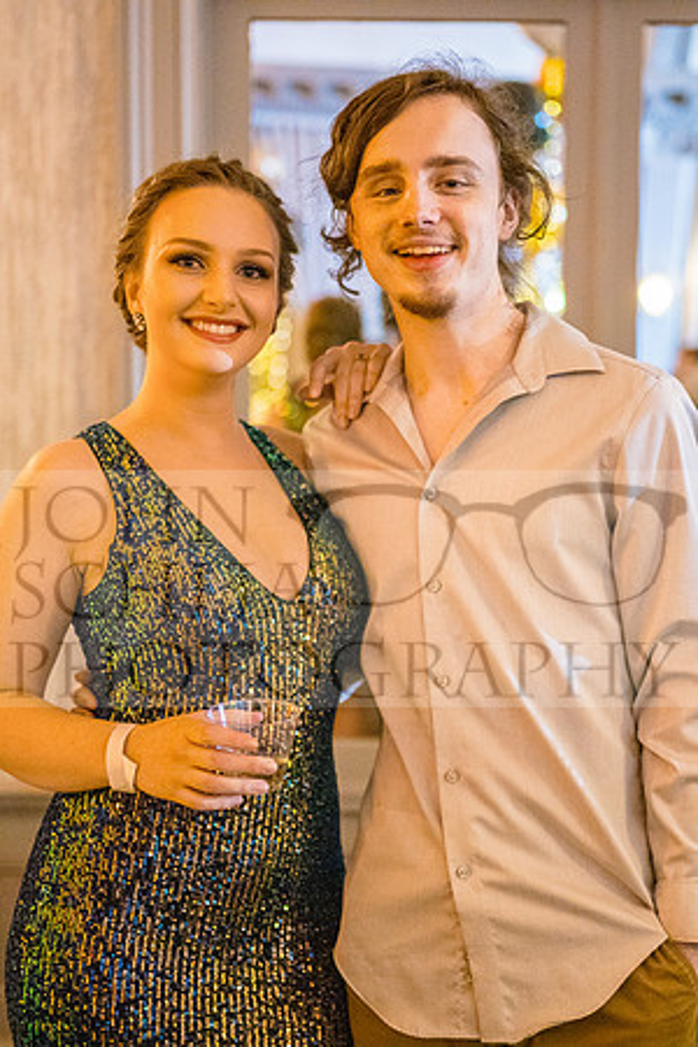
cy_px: 524
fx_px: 1527
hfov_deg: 25.7
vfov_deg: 37.9
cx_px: 401
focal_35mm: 53
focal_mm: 35
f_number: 1.4
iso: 10000
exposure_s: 1/50
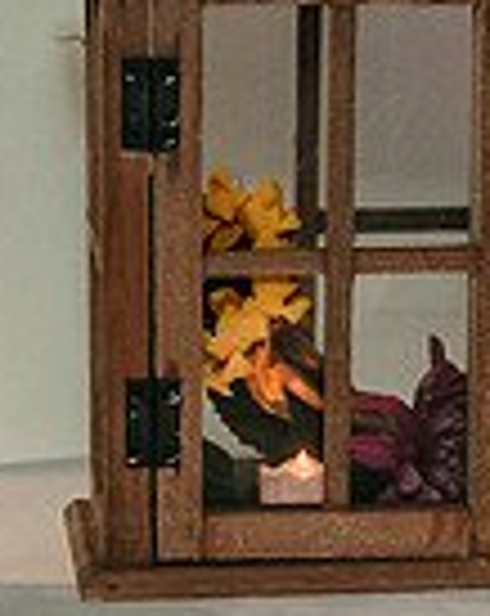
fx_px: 2947
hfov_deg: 9.5
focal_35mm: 162
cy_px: 553
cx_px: 61
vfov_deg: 11.9
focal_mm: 28
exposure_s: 1/125
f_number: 4.5
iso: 4000
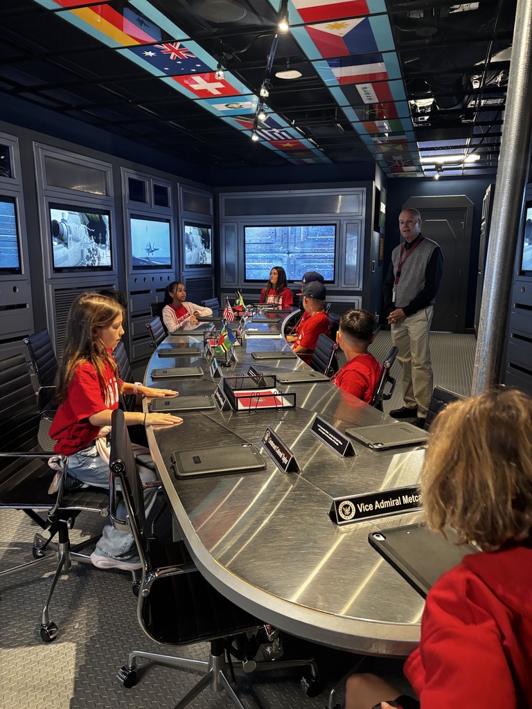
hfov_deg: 53.1
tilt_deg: -11.6
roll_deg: -0.7
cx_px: 266
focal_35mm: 26
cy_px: 354
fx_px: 533
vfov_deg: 67.3
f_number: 1.6
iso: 400
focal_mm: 5.96
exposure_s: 1/40
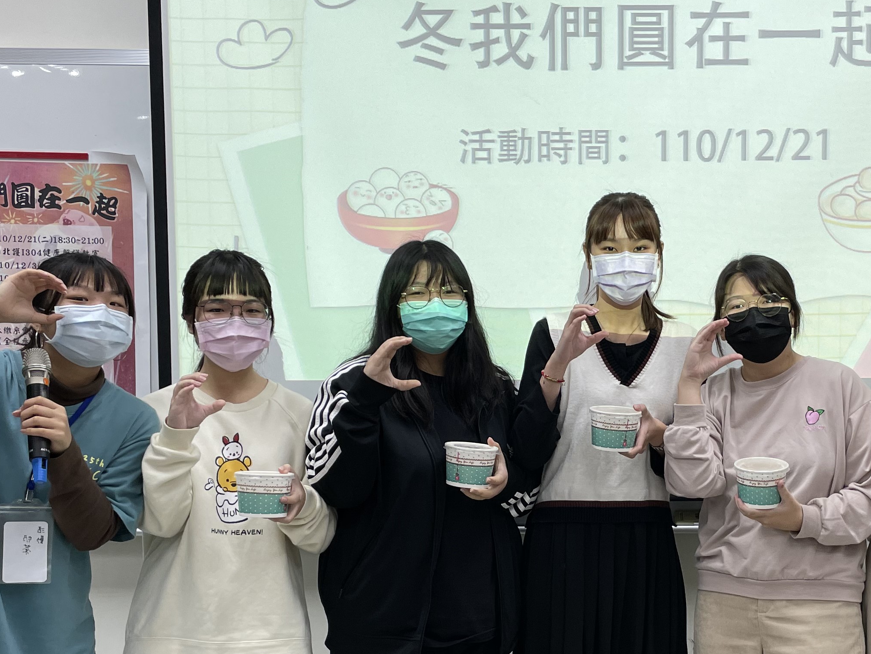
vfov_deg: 27.8
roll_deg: -0.2
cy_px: 463
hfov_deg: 36.3
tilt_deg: -4.0
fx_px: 1308
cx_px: 600
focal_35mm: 52
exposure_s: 1/120
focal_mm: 4.2
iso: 50
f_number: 1.6
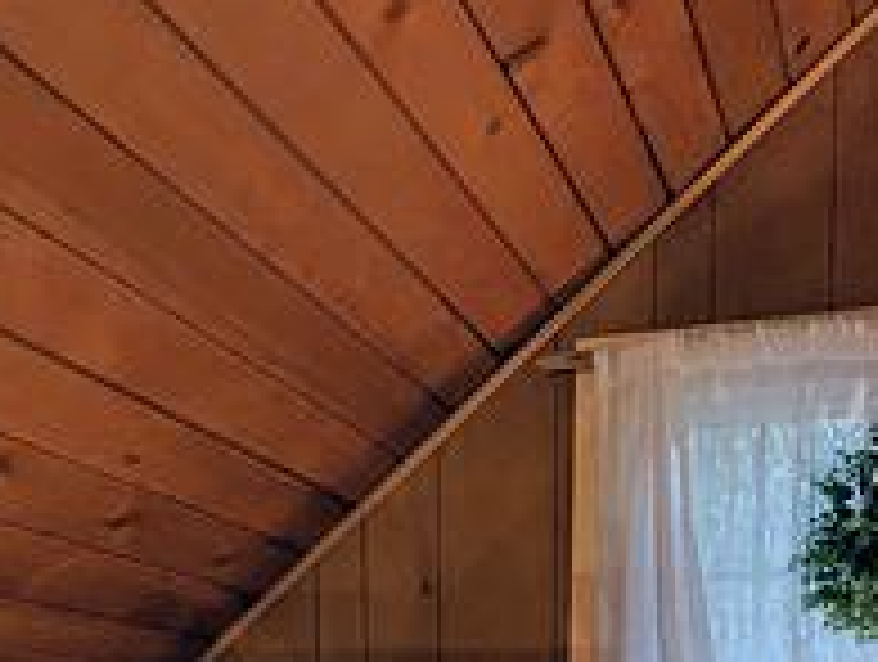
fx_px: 1296
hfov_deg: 37.4
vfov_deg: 24.4
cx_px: 491
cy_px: 898
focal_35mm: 51
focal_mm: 2.22
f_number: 2.2
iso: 187
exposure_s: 1/24
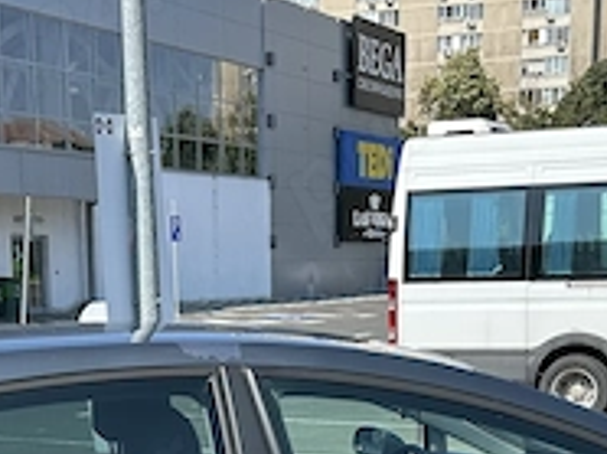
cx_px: 264
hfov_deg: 23.3
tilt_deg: -13.4
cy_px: 598
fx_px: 1471
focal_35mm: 84
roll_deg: +1.4
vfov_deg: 16.5
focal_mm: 5.7
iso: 50
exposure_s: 1/2513
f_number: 1.5
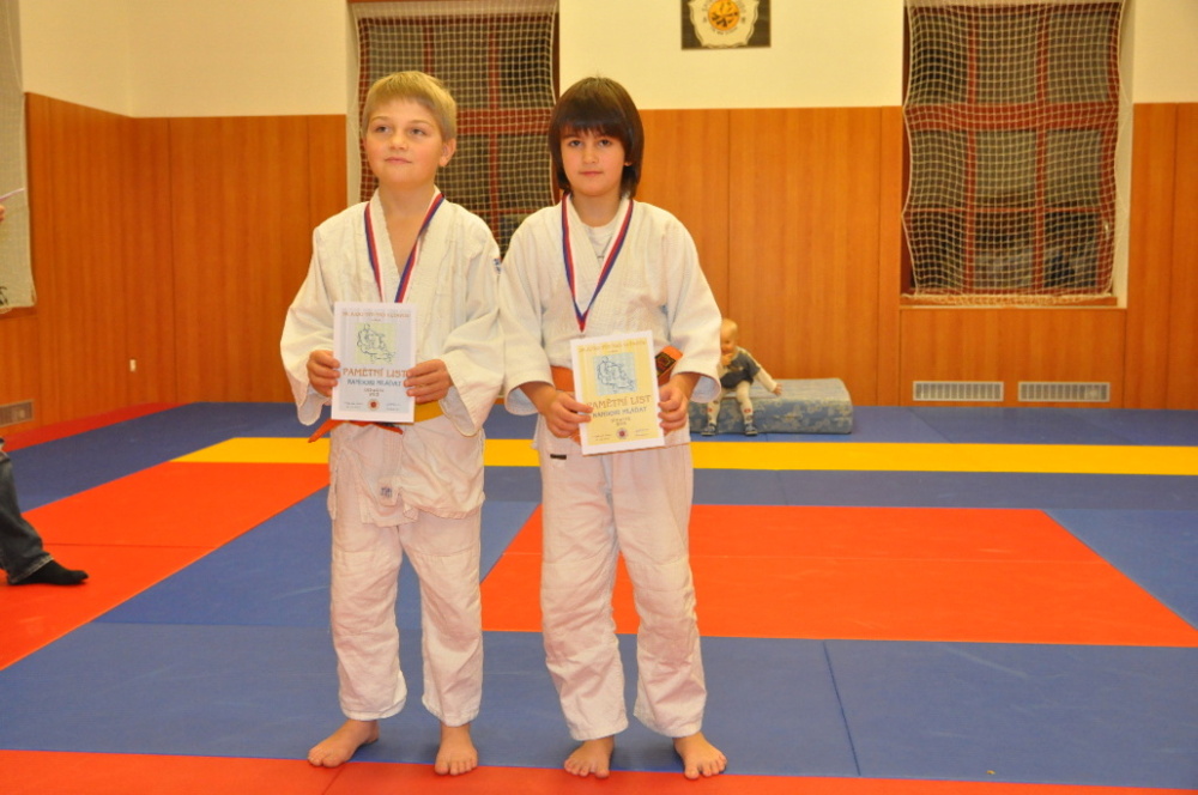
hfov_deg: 49.6
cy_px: 398
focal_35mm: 39
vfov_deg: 34.1
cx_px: 599
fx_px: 1296
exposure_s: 1/60
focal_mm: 26
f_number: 5
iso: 1600
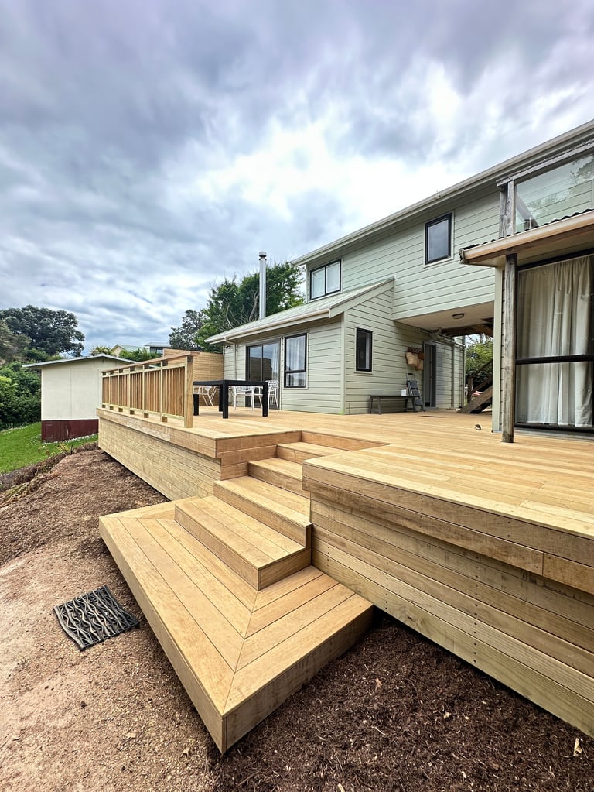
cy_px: 396
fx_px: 320
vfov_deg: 102.0
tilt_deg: -0.4
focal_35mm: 14
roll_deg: -2.0
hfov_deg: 85.7
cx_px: 297
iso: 40
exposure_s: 1/535
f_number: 2.2
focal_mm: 2.22
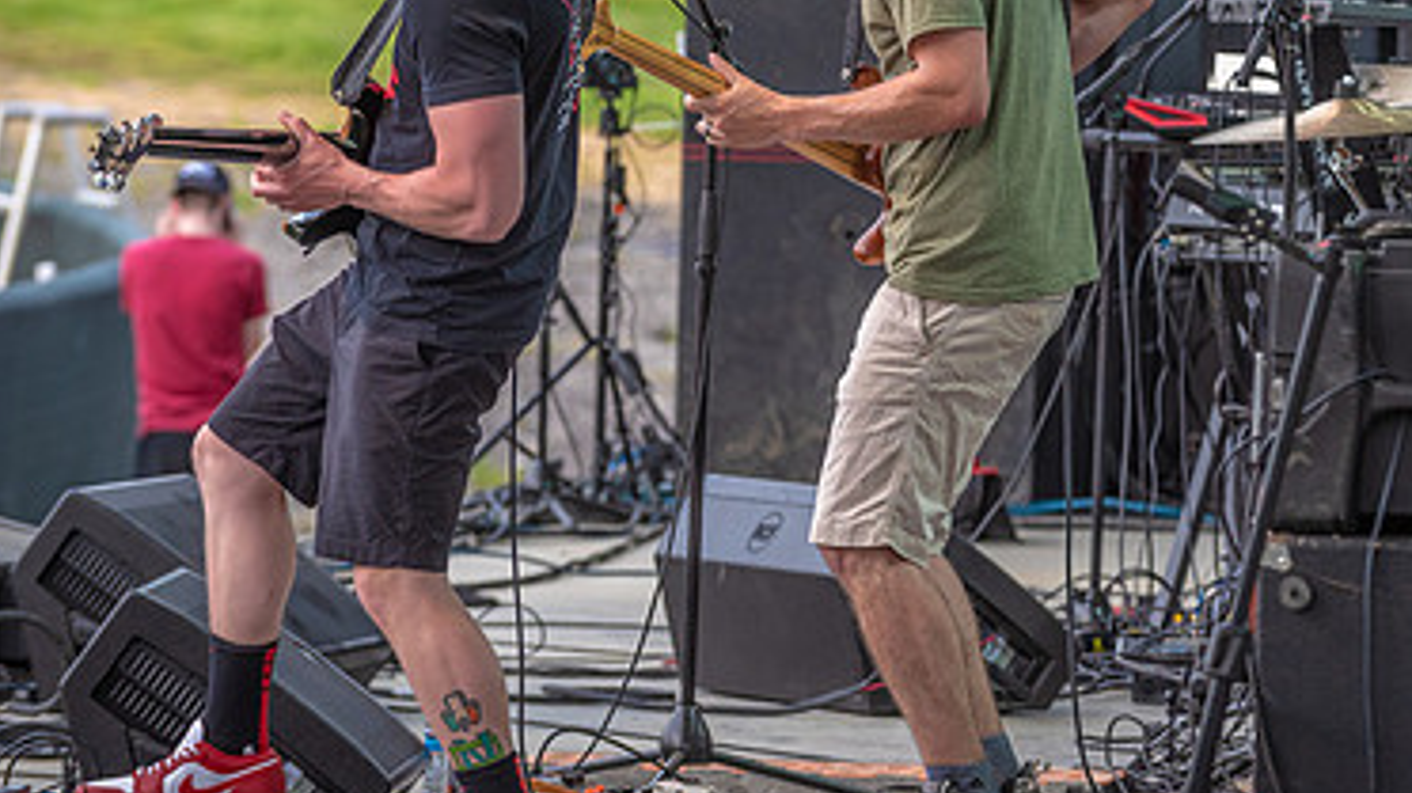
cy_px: 93
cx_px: 1097
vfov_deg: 3.7
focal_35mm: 327
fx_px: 12240
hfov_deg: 6.6
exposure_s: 1/250
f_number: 5.6
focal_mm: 200
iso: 500
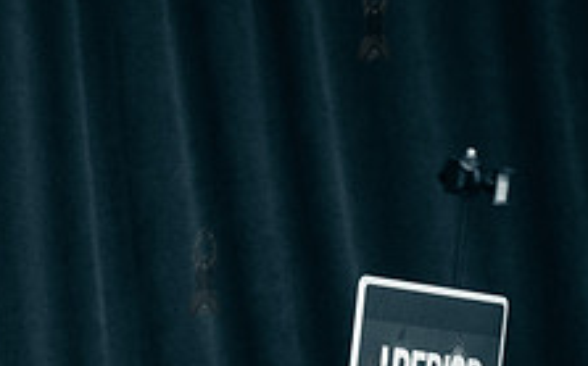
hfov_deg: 5.3
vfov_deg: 3.3
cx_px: -137
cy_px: 396
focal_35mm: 394
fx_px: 6309
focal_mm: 100
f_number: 2.8
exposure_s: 1/400
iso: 1250
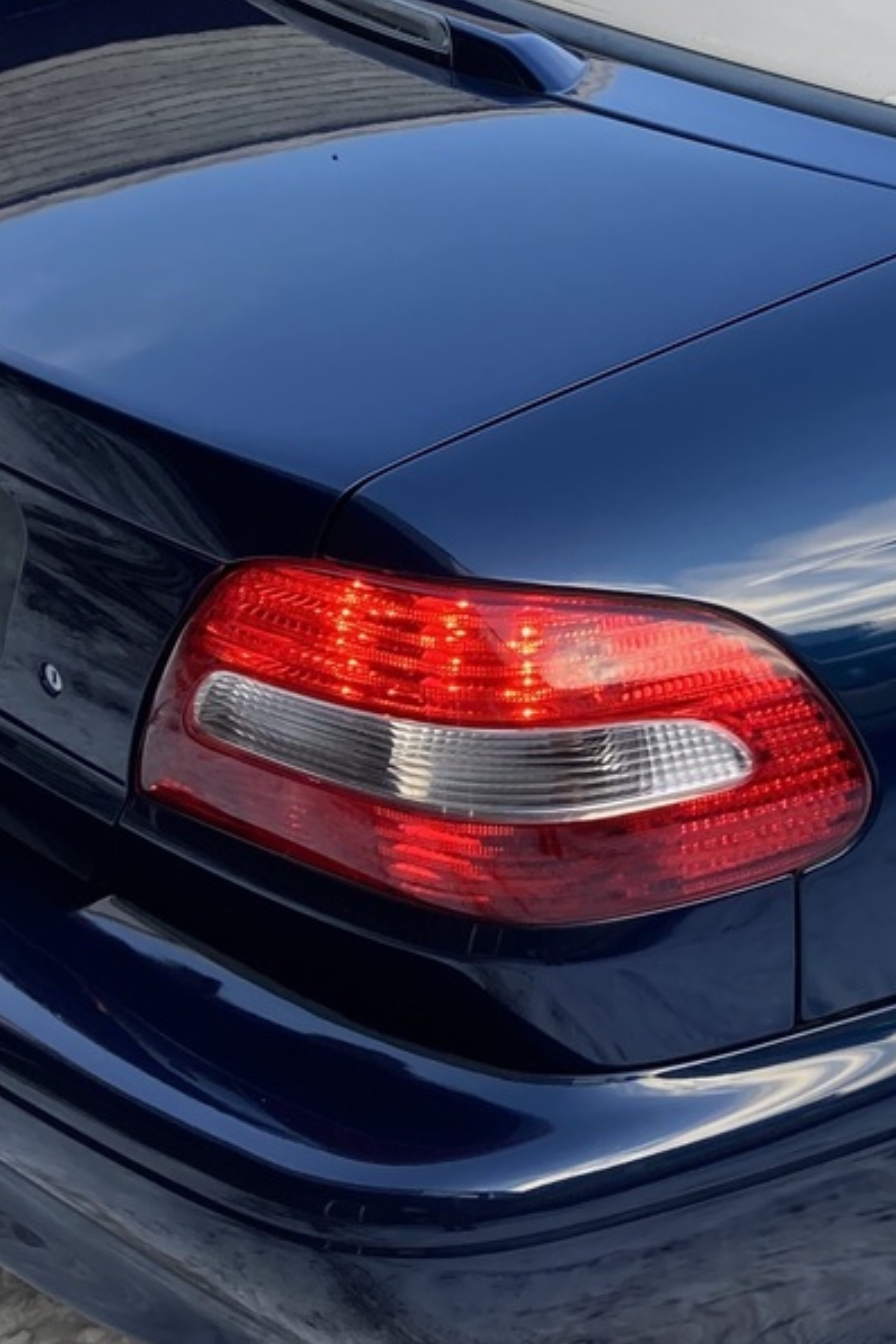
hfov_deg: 16.5
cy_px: 353
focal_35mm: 78
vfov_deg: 25.7
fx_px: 2912
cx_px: 1162
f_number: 1.8
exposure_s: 1/138
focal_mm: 3.99
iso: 20
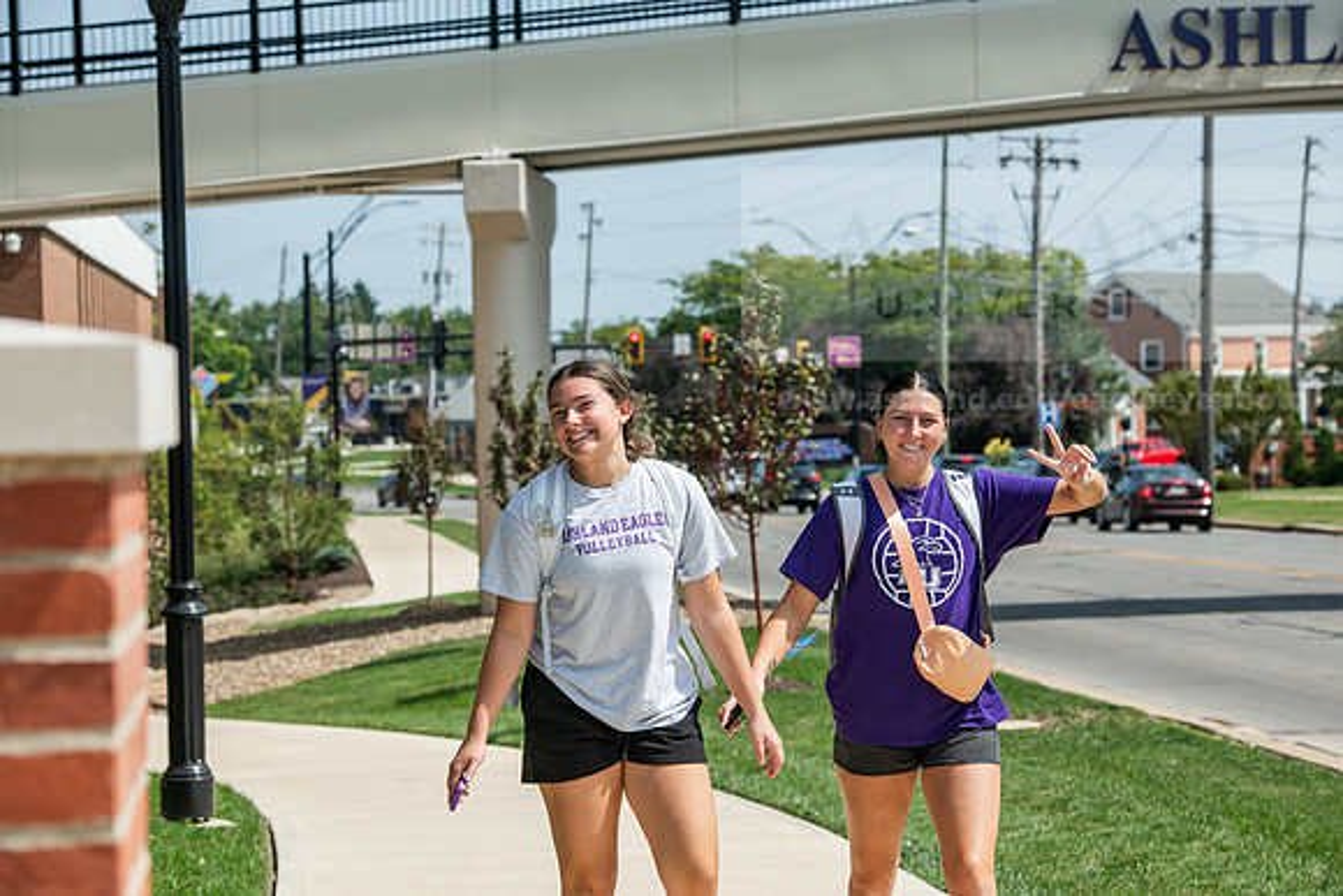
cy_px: 448
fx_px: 4104
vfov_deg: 12.5
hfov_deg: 18.6
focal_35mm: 110
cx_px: 672
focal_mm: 110
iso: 160
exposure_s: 1/640
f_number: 7.1
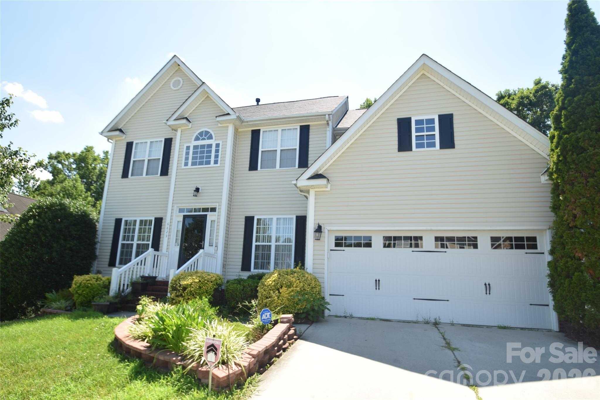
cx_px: 300
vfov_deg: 67.5
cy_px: 200
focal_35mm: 18
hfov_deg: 90.0
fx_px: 300
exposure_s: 1/200
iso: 100
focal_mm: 12
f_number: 7.1
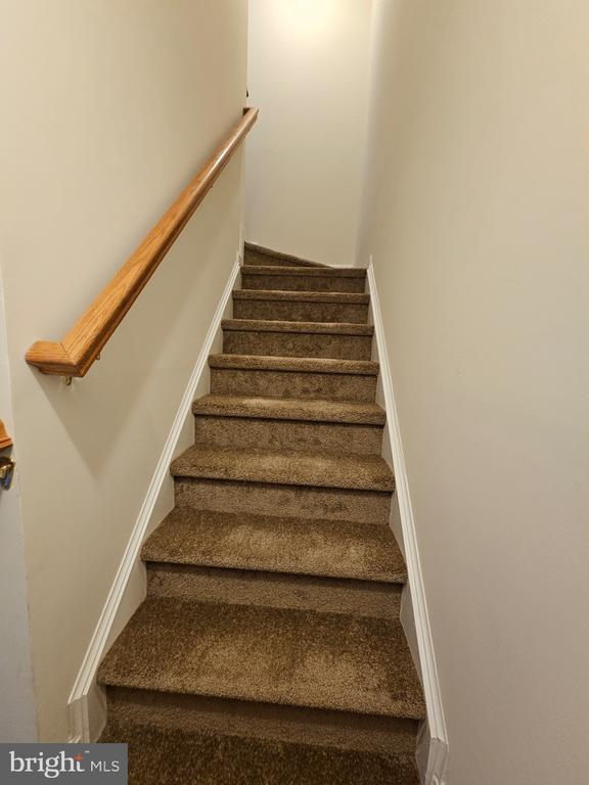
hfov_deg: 89.9
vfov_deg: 106.2
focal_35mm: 13
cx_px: 294
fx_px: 295
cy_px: 392
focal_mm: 2.2
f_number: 2.2
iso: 320
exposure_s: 1/40
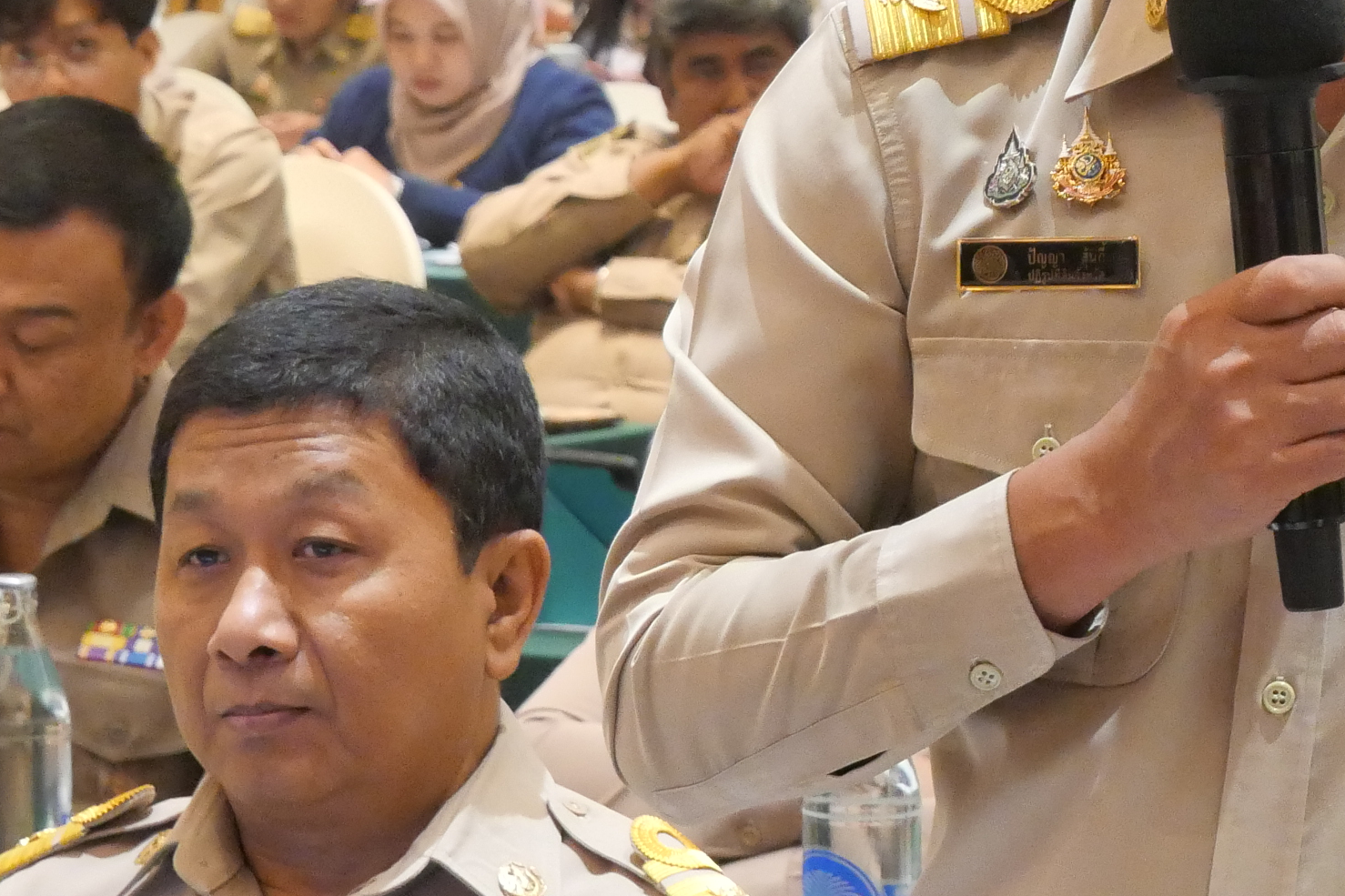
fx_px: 6948
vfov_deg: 7.4
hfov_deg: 10.9
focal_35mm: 186
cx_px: 1370
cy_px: 153
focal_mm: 36
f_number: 5.3
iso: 3200
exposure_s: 1/30
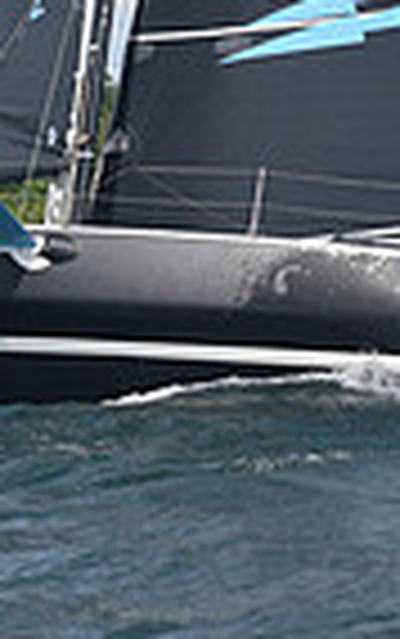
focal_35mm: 292
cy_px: -531
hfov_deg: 4.5
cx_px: 227
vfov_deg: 7.0
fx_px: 5083
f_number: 7.1
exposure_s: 1/800
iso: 320
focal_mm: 70
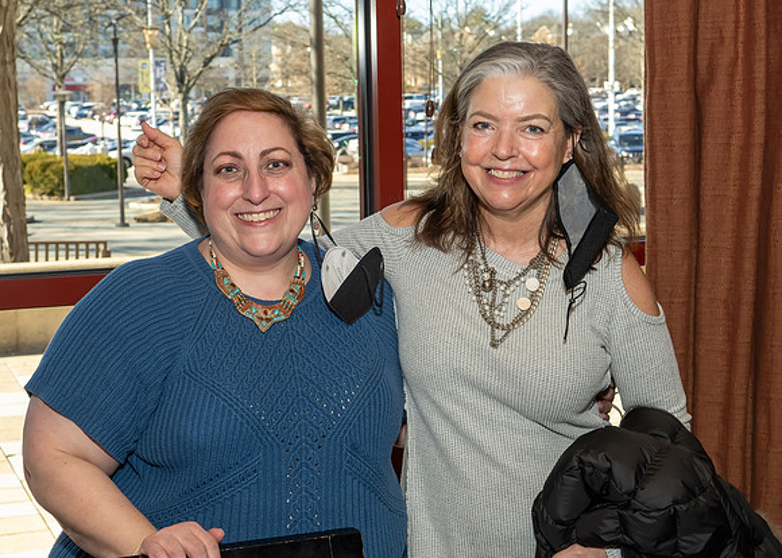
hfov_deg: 32.6
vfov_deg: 23.6
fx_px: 1338
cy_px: 265
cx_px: 379
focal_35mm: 60
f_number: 7.1
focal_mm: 35
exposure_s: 1/250
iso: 800
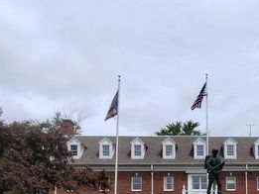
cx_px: 214
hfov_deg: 37.2
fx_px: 367
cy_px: 193
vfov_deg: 28.0
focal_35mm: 49
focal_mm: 1.66
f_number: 2.2
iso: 100
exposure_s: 1/2118
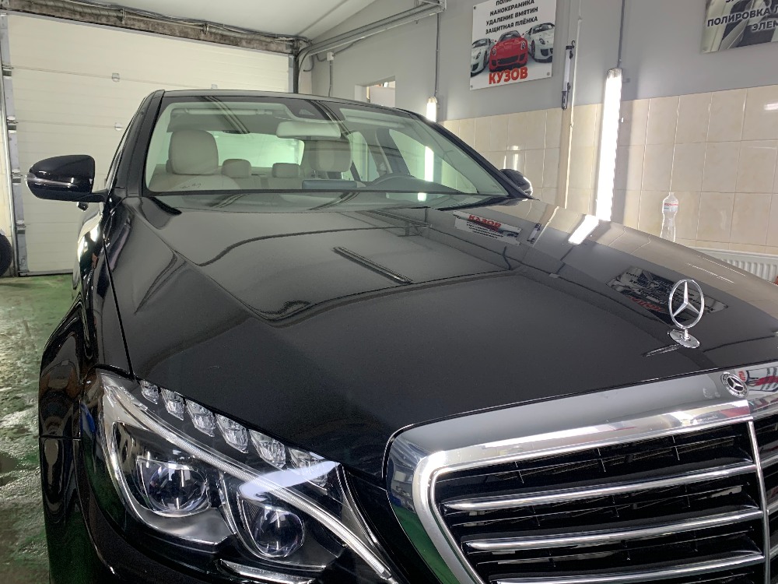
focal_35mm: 26
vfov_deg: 53.1
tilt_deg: -9.6
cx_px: 389
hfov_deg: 67.3
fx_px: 584
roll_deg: -1.2
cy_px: 292
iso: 160
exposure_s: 1/60
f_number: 1.8
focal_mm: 4.25
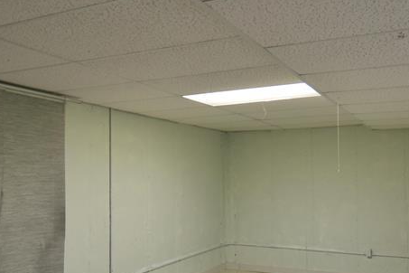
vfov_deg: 36.8
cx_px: 234
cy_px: 151
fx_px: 409
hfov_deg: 52.9
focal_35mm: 36
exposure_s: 1/8
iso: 100
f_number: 3.5
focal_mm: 10
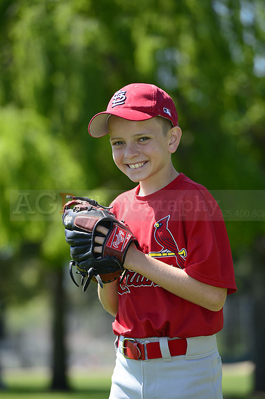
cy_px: 200
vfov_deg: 10.3
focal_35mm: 200
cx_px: 132
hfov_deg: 6.8
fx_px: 2215
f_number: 5.6
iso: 200
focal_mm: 200
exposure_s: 1/500
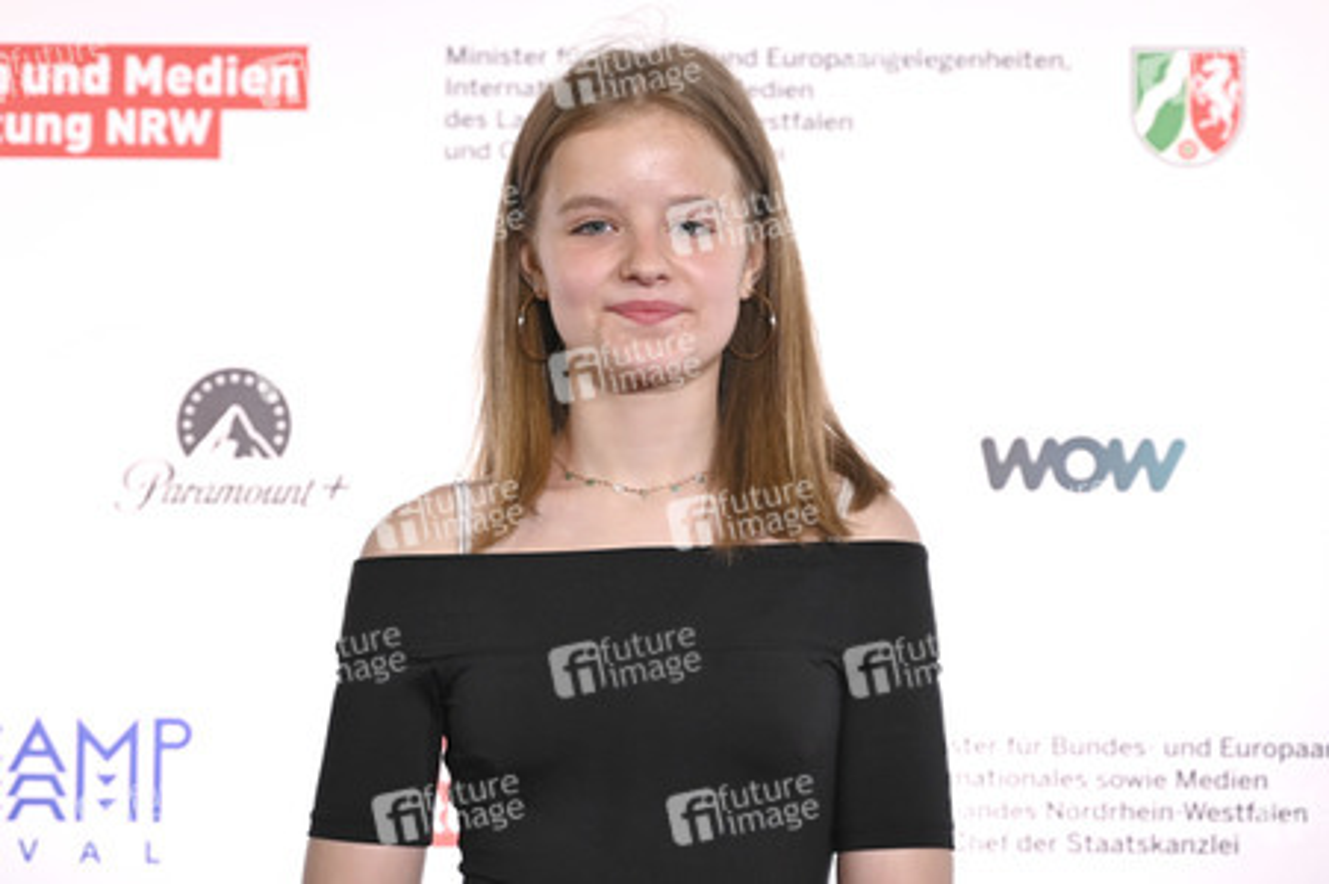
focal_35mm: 75
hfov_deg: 27.0
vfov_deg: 18.2
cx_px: 664
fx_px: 2767
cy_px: 442
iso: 500
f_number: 2.8
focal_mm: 75
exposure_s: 1/320
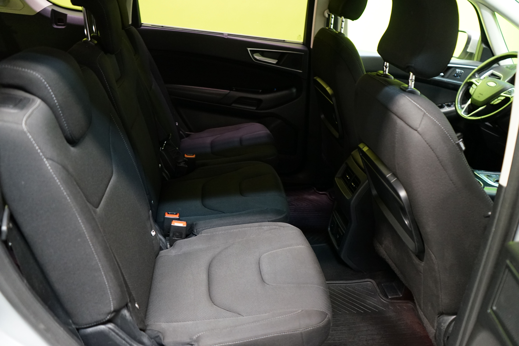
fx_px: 404
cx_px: 260
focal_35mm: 28
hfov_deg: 65.5
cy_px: 173
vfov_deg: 46.4
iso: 2500
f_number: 3.5
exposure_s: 1/30
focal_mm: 28
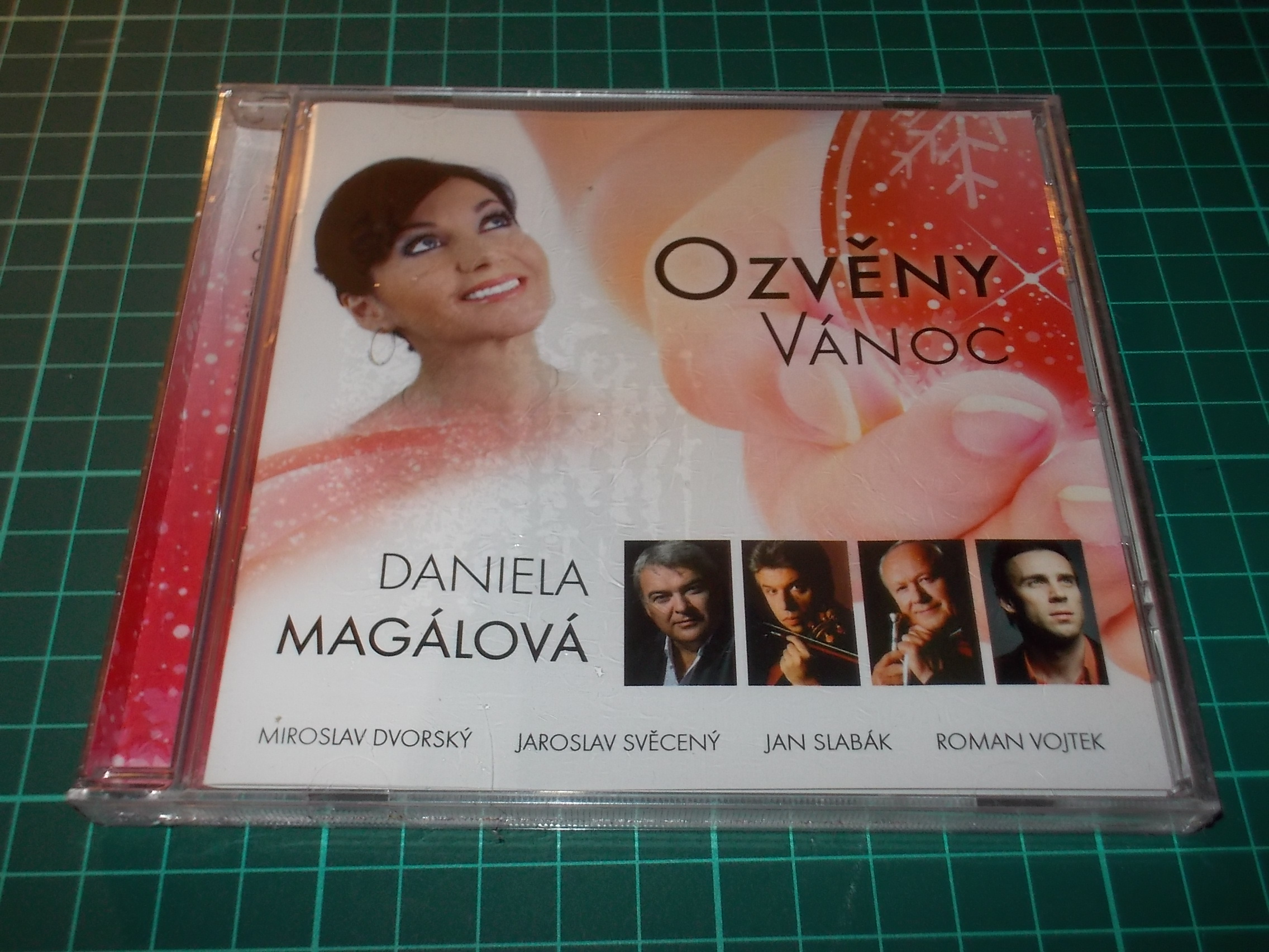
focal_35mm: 37
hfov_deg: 50.1
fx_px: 1356
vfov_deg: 38.7
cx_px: 634
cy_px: 476
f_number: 3.7
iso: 200
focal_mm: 5.2
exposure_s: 1/30
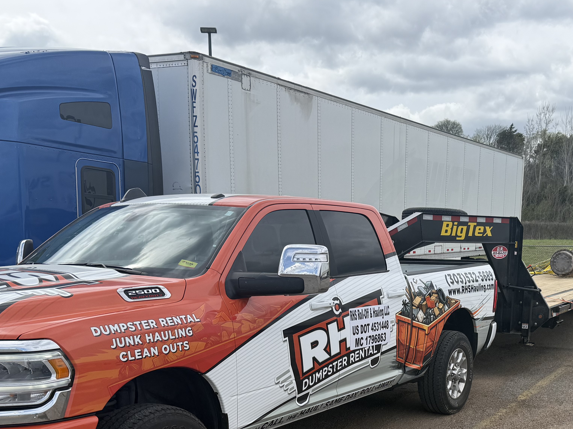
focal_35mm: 45
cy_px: 385
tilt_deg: -12.9
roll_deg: -3.2
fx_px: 745
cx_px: 398
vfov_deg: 30.8
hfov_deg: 41.3
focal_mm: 6.76
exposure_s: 1/3759
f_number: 1.78
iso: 80
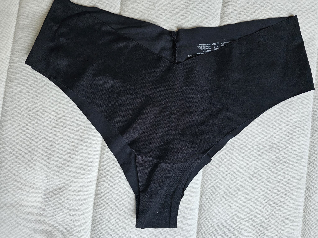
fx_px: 211
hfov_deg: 73.9
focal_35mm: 23
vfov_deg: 58.9
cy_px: 119
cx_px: 159
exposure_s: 1/120
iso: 800
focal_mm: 6.3
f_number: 1.7
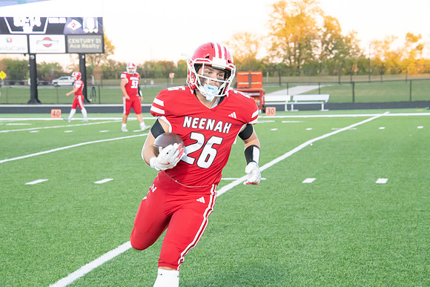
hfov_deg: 19.5
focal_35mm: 105
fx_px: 1254
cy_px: 144
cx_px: 215
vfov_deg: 13.0
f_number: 9
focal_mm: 105
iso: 8000
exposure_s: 1/400
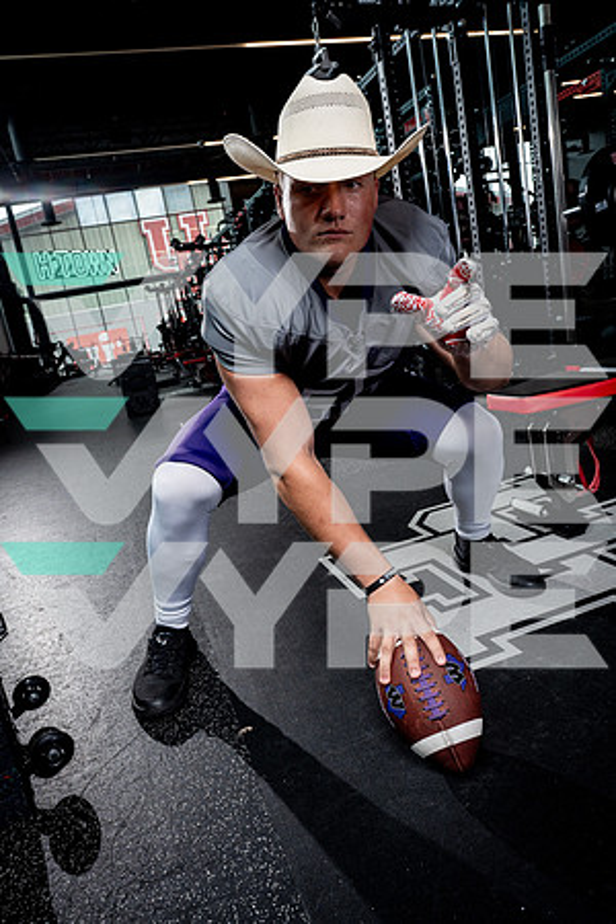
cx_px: 308
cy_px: 462
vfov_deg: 71.5
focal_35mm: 25
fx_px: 642
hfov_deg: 51.3
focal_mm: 25
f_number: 8
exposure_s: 1/250
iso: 640
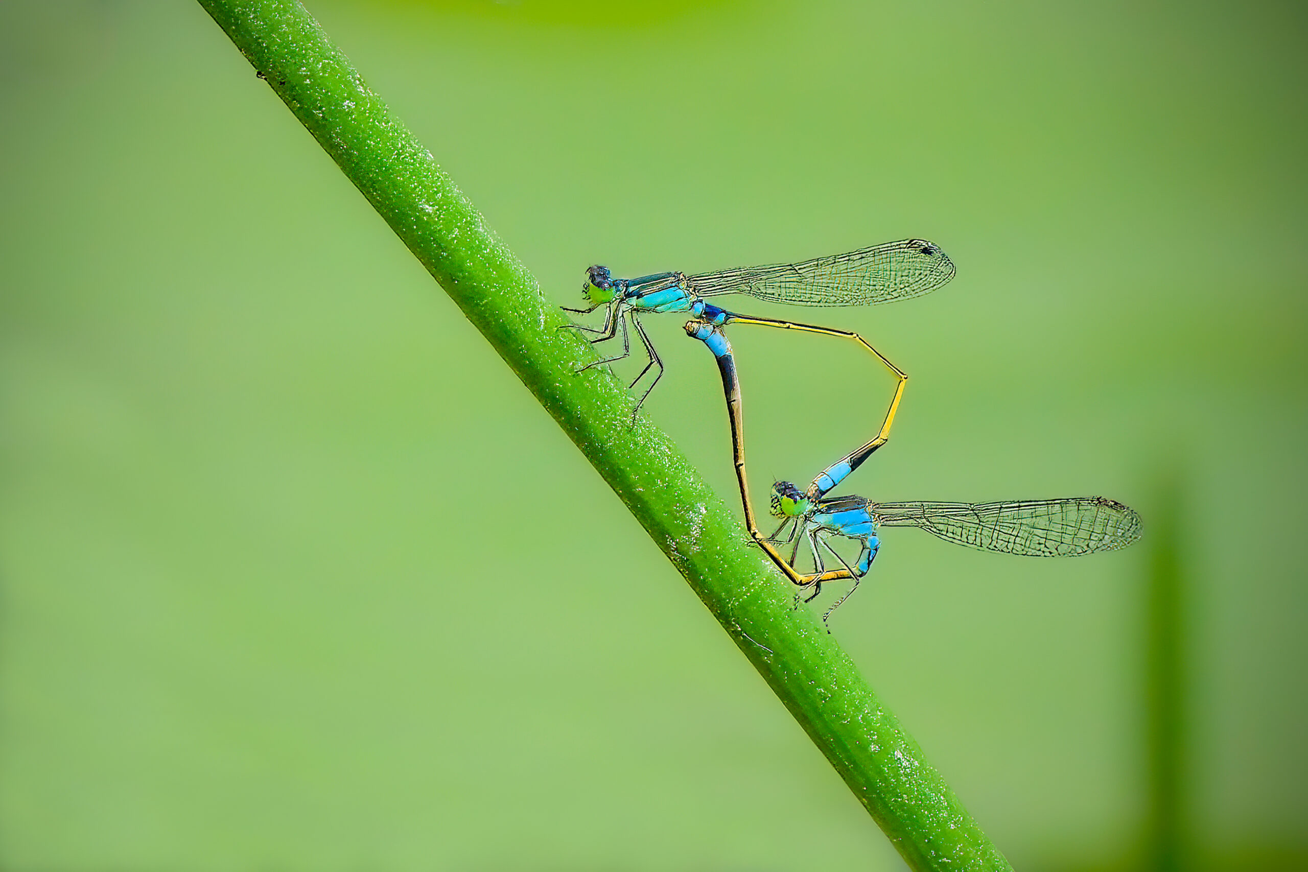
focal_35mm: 600
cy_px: 436
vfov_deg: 2.3
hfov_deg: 3.4
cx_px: 654
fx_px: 21800
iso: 640
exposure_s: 1/2000
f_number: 5.6
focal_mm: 400
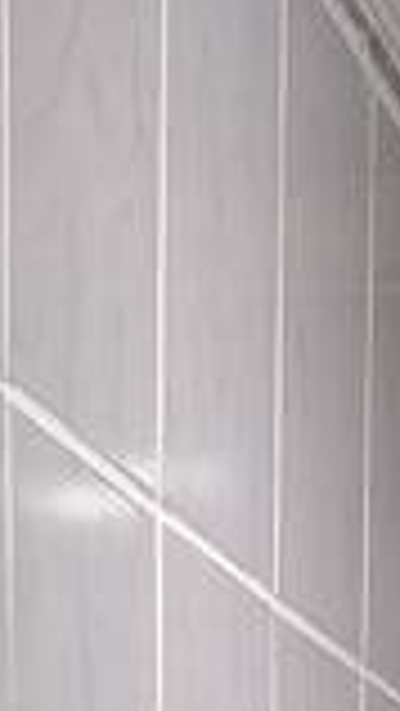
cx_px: 440
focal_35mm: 171
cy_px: 1836
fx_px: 3221
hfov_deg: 7.1
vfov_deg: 10.4
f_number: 1.8
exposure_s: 1/30
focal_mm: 5.54
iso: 250
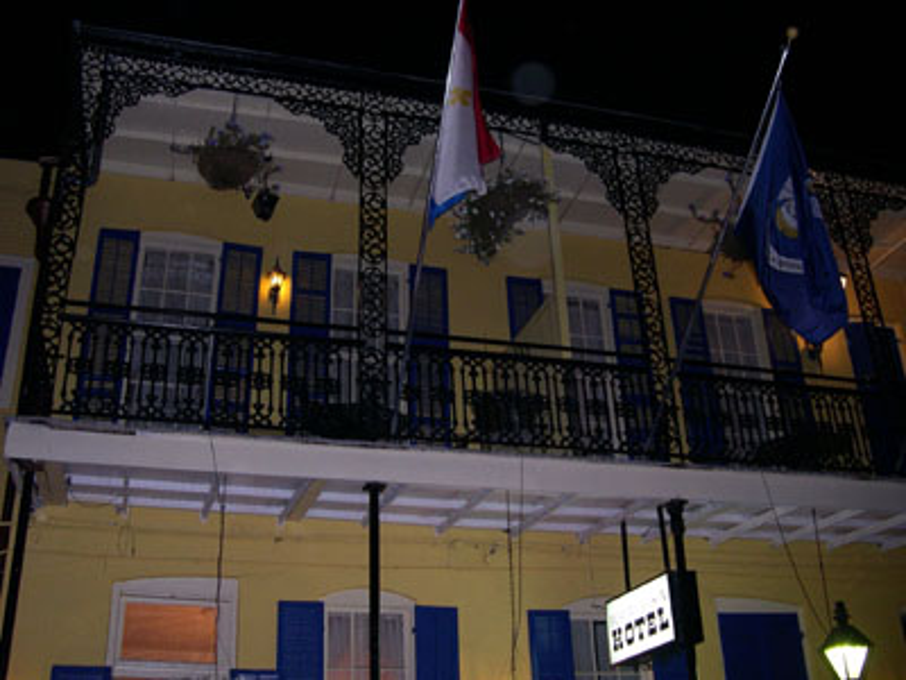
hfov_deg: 49.0
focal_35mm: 38
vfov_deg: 37.7
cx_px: 453
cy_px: 340
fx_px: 995
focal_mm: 8
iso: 400
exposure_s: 1/60
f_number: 2.8
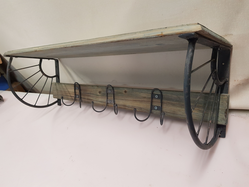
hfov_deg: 67.3
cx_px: 124
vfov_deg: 53.1
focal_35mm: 26
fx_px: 187
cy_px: 94
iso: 160
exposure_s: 1/50
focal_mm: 4.2
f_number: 1.7
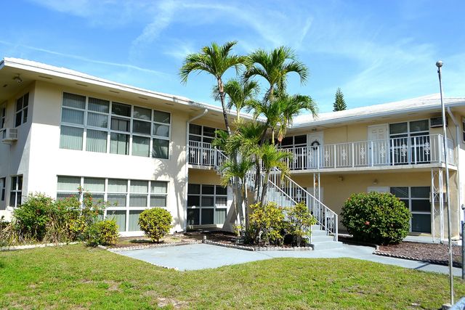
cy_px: 155
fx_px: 349
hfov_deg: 67.4
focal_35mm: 27
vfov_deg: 48.0
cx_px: 232
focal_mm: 18
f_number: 9
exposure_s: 1/320
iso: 100
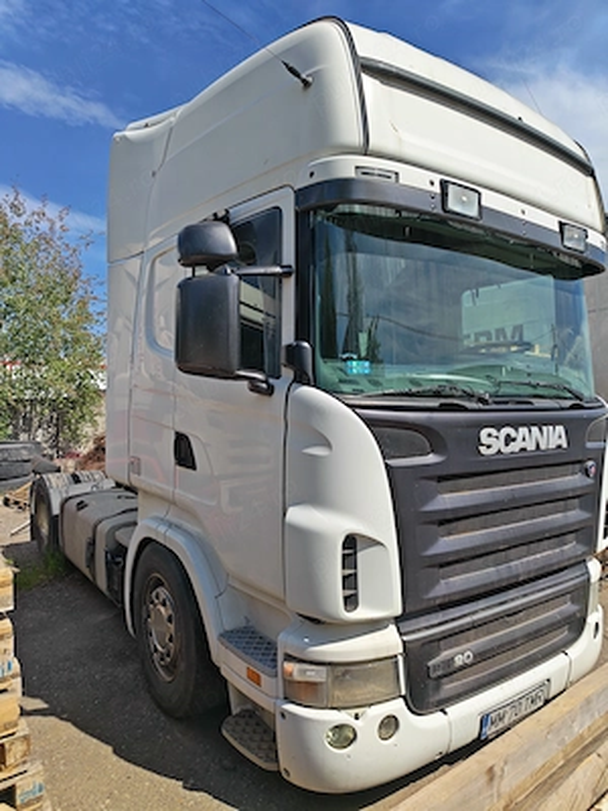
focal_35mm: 23
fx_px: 539
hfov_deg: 58.9
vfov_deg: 73.9
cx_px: 304
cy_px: 406
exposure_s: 1/4400
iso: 50
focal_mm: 5.4
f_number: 1.6
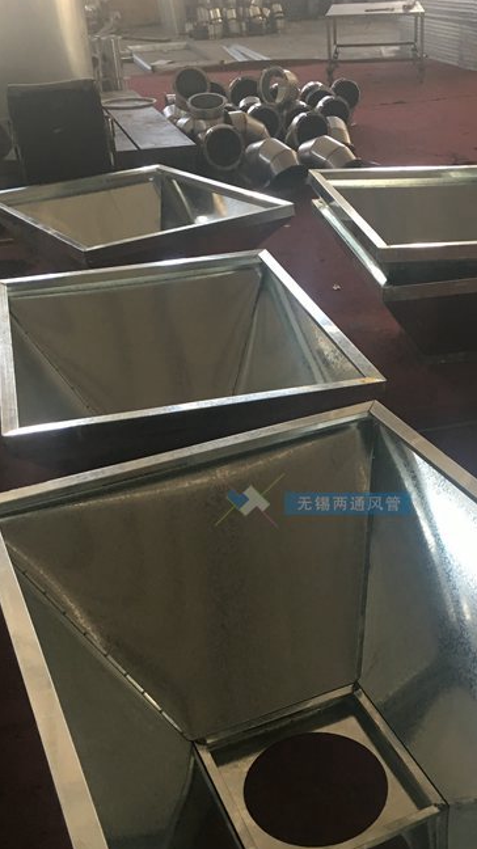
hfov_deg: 29.5
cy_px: 503
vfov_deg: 50.2
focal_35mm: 40
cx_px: 316
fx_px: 900
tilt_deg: -31.6
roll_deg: +1.1
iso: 50
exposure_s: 1/33
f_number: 2.2
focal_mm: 4.15
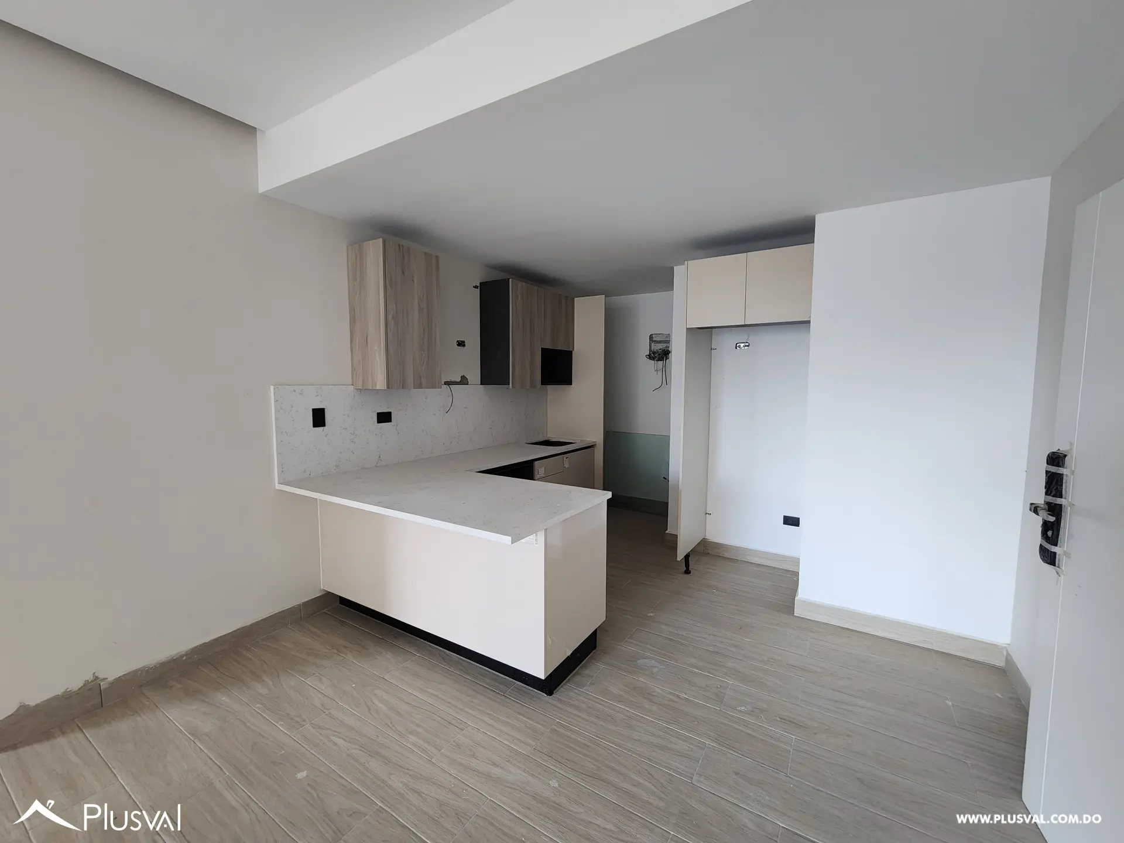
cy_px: 422
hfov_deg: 106.2
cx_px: 562
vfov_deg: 89.9
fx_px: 422
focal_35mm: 13
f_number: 2.2
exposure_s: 1/60
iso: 250
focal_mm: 2.2
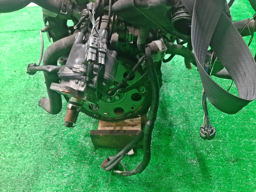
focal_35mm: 26
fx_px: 192
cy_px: 96
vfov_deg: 53.1
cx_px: 128
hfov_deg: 67.3
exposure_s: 1/25
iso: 173
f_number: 1.7
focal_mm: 3.93
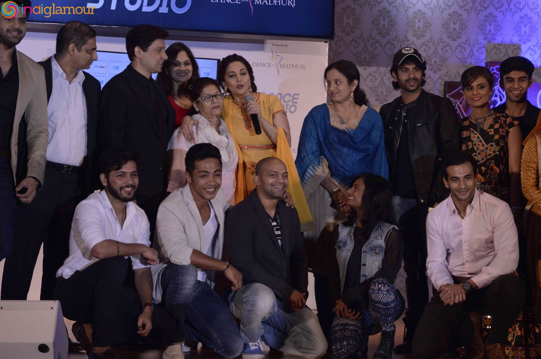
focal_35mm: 105
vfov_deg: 13.0
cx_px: 270
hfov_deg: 19.5
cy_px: 180
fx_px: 1577
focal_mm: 70
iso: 1600
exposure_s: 1/200
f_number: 10
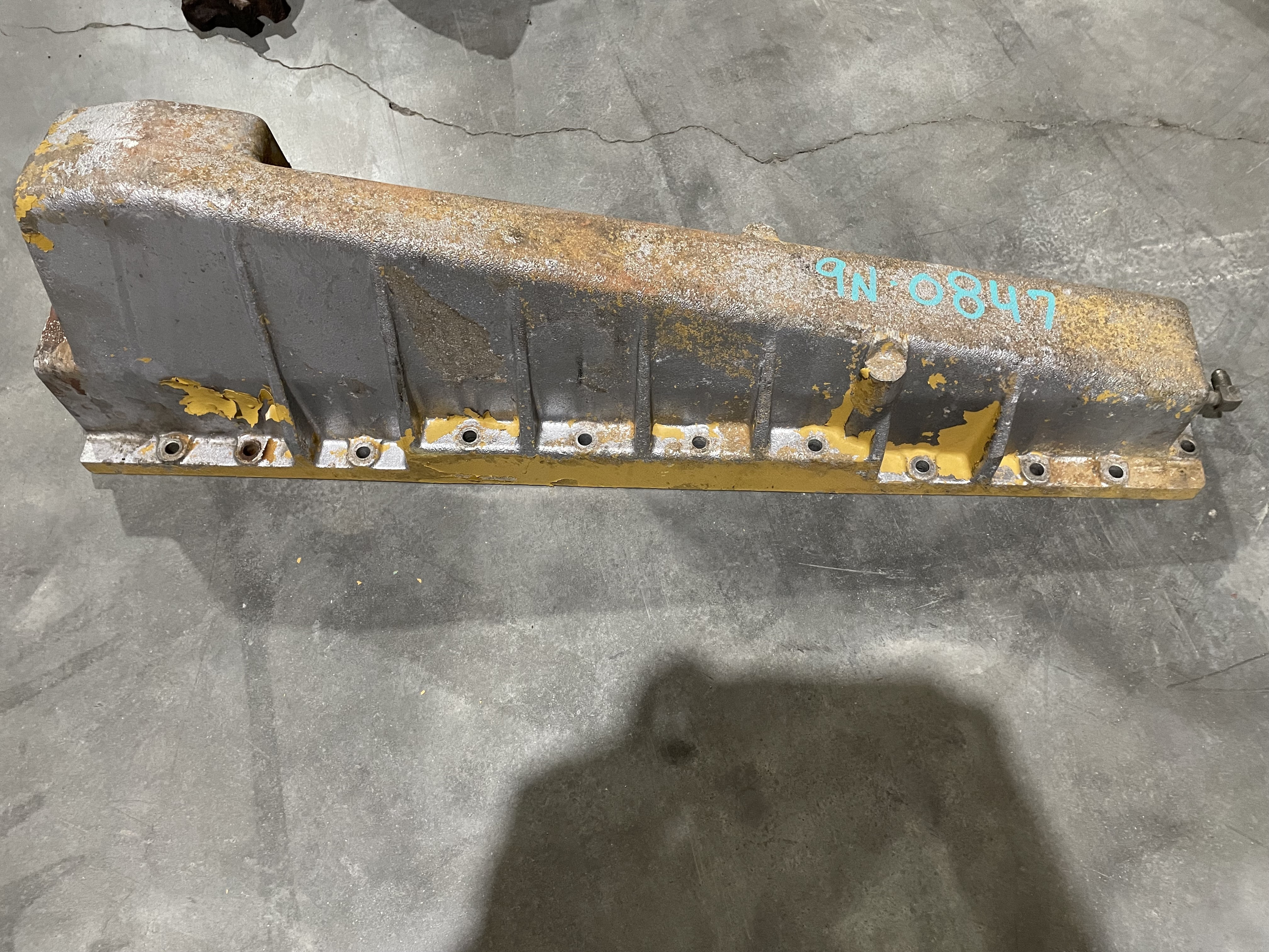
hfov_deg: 67.3
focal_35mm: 26
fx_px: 953
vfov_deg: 53.1
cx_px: 634
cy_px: 476
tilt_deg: -62.6
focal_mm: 4.2
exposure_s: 1/60
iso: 320
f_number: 1.6
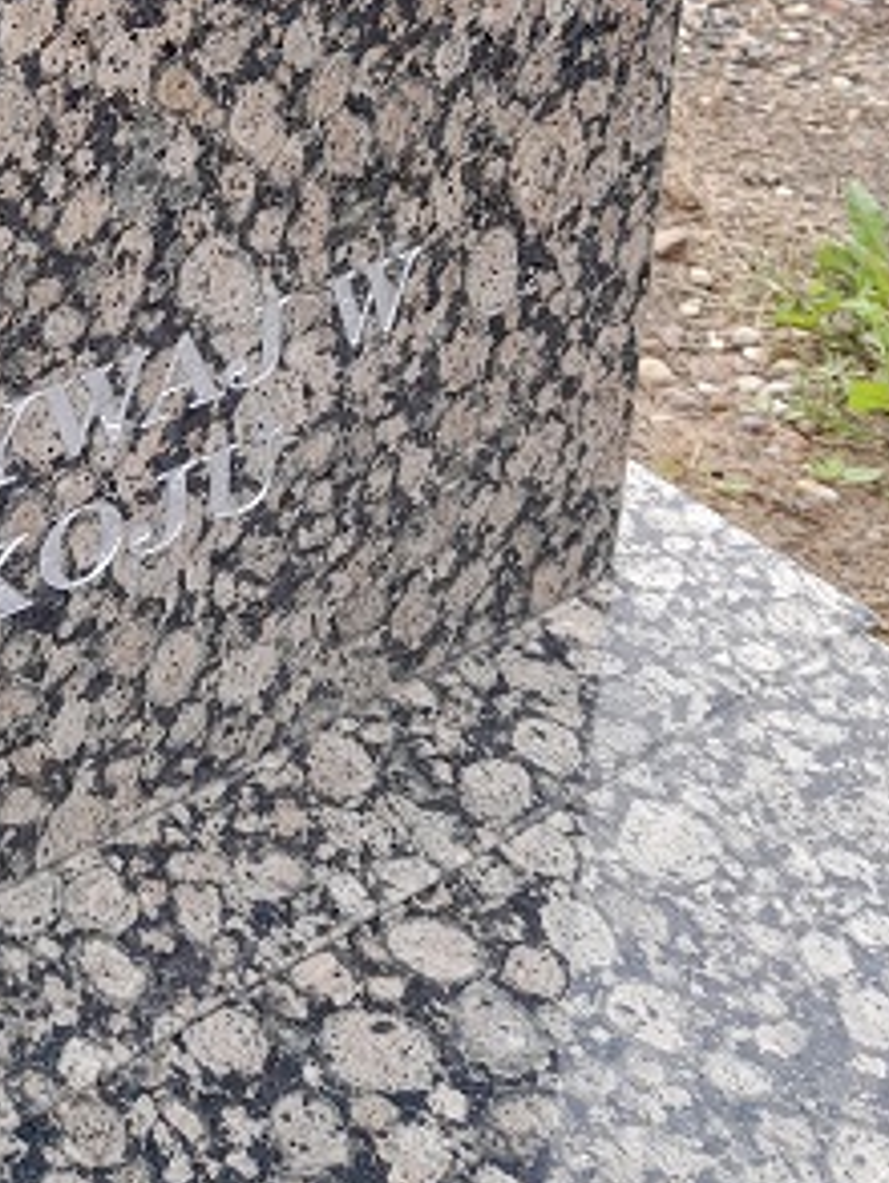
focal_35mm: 59
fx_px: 2019
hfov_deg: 23.5
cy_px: -61
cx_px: -65
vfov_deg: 29.9
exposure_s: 1/100
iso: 40
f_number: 1.8
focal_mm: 4
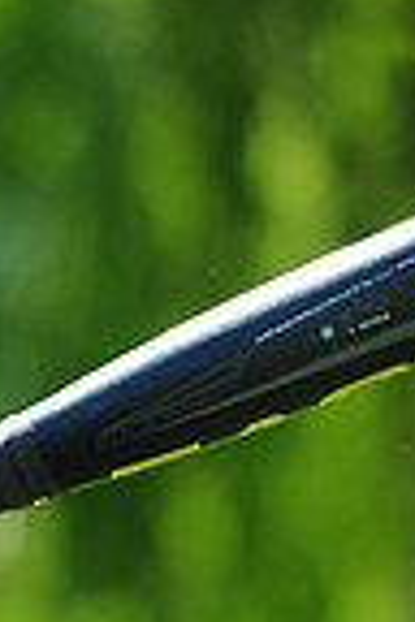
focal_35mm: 524
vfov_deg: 3.9
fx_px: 9060
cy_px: 955
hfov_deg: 2.6
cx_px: -380
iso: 200
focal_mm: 130
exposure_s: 1/800
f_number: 4
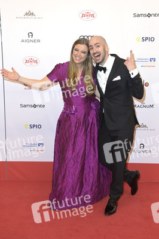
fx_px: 319
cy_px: 120
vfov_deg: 41.1
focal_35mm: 48
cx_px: 80
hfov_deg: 28.0
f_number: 6.3
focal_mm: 48
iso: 400
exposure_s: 1/250
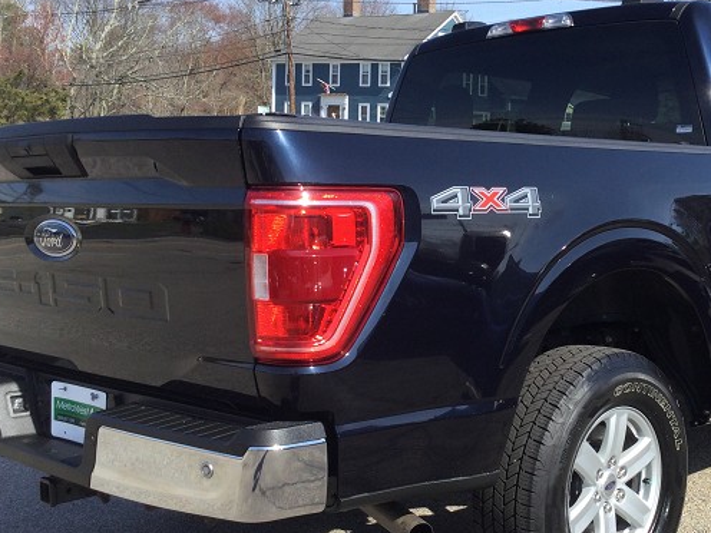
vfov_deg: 29.1
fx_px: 1027
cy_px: 301
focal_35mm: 50
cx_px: 505
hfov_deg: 37.5
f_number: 2.4
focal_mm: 3.3
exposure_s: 1/702
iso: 25
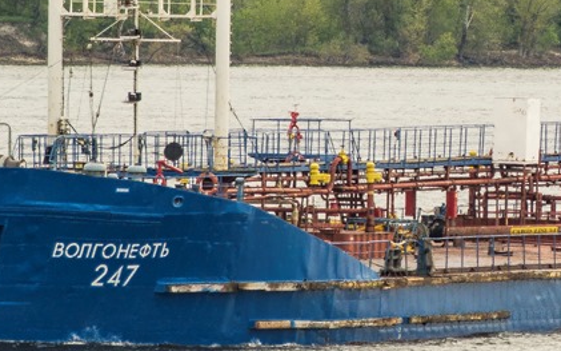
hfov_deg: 2.5
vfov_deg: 1.5
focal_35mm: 849
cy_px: 64
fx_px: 12979
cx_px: 486
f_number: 5.6
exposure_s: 1/320
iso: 100
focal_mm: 180
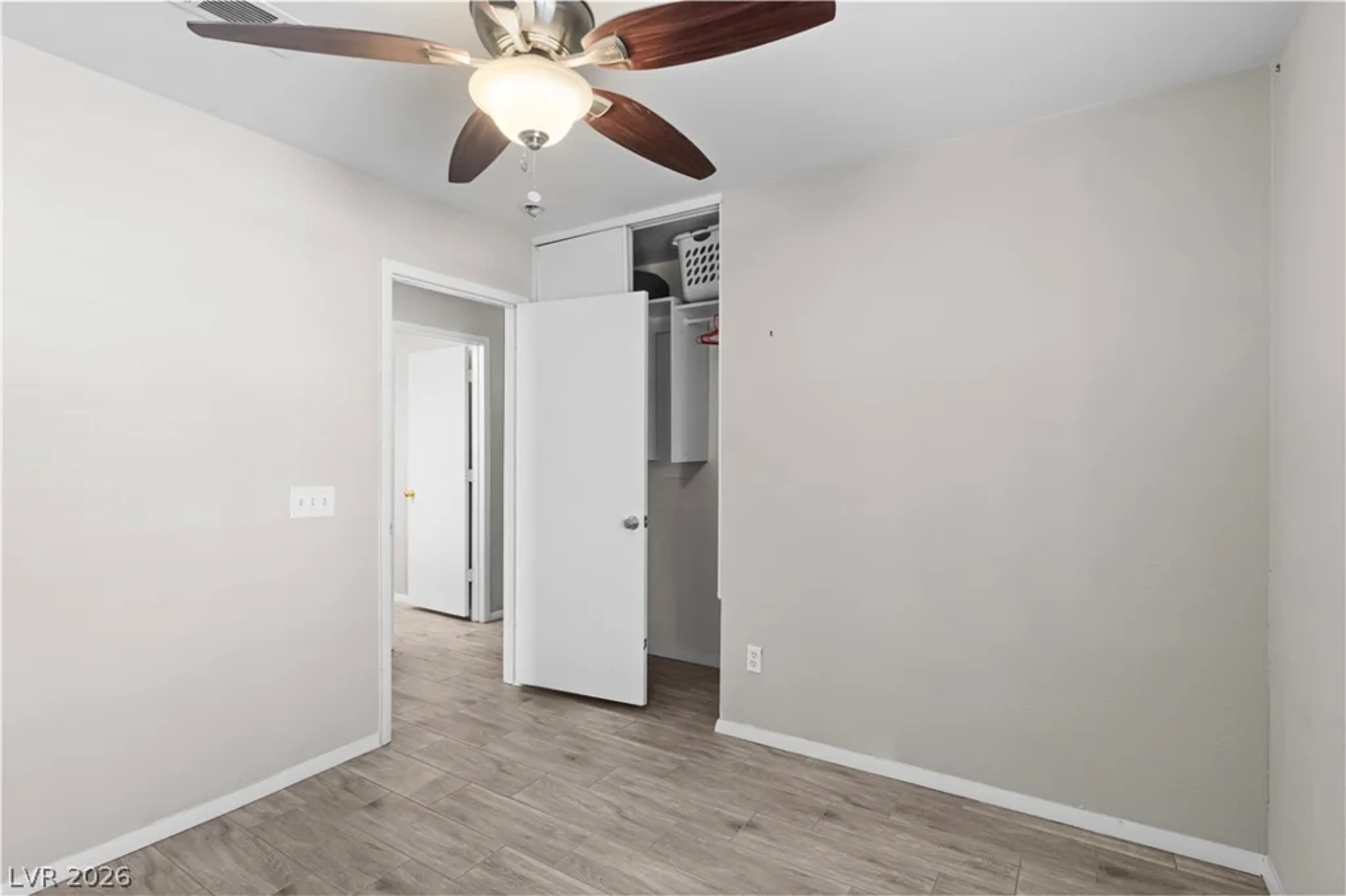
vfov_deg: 70.4
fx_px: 635
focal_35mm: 17
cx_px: 673
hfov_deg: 93.3
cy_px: 448
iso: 500
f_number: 8
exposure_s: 1/15
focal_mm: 17
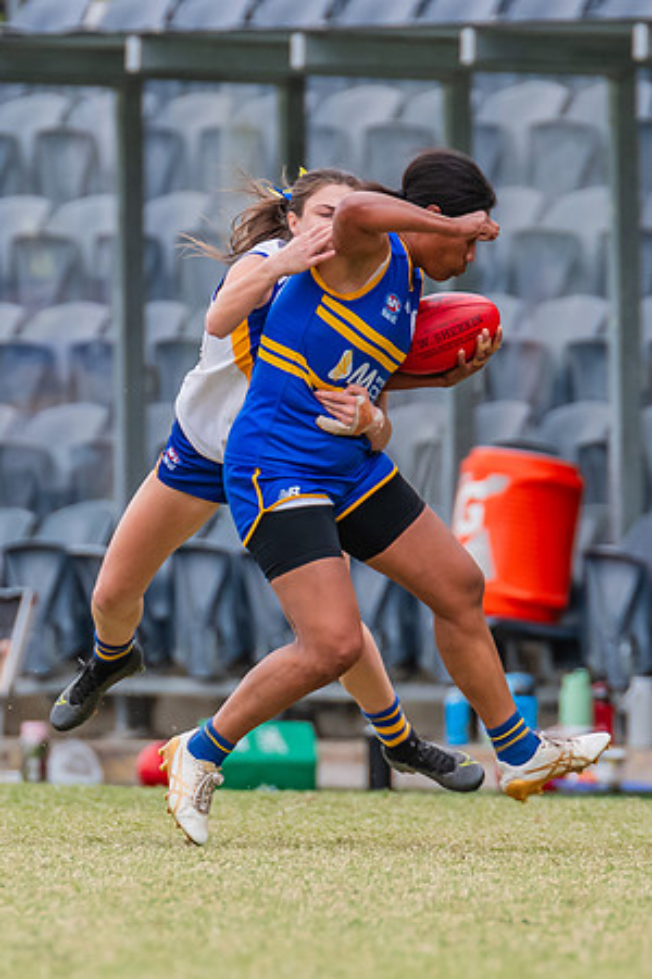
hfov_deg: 1.3
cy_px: 509
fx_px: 29746
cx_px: 16
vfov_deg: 1.9
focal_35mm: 1095
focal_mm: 420
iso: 800
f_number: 5.6
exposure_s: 1/1250
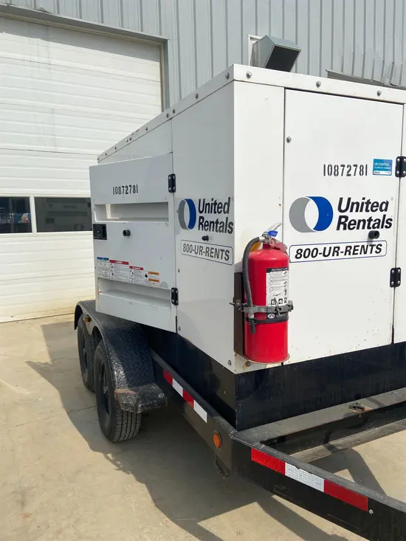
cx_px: 203
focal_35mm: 26
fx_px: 406
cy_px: 270
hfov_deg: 53.1
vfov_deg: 67.3
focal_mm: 4.25
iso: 32
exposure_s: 1/6061
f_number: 1.8
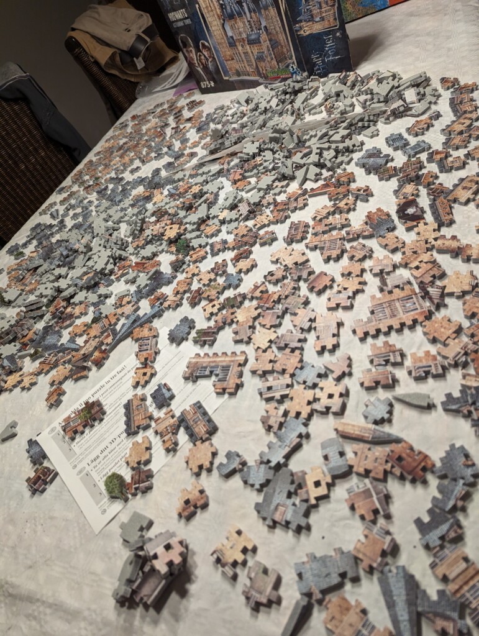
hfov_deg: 56.9
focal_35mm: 24
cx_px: 240
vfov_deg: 71.5
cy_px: 318
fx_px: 442
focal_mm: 6.81
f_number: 1.85
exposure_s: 1/166
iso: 488
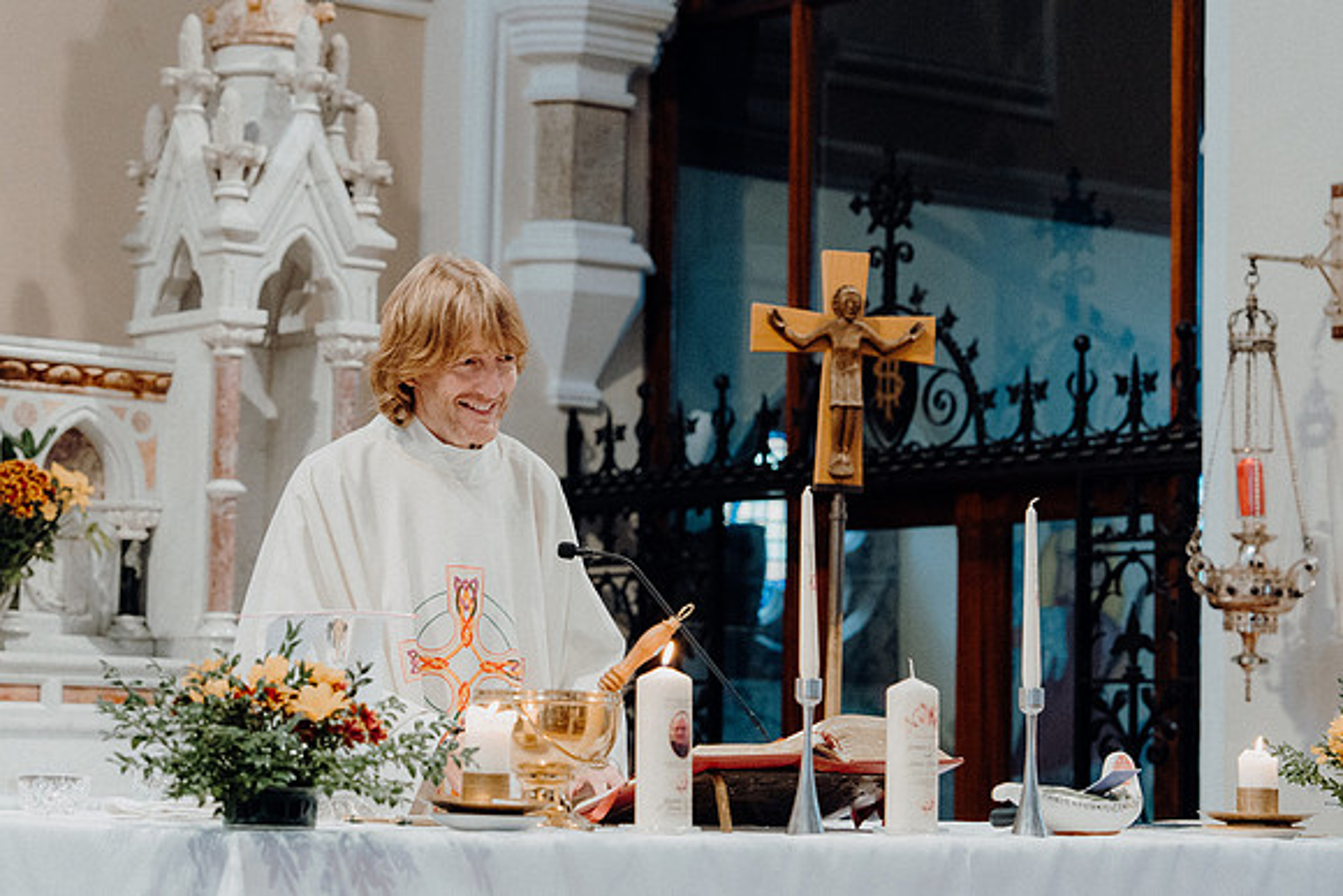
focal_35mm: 94
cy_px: 448
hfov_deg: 21.7
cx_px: 672
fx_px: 3507
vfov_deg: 14.6
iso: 2500
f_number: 3.5
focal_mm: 63
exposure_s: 1/160
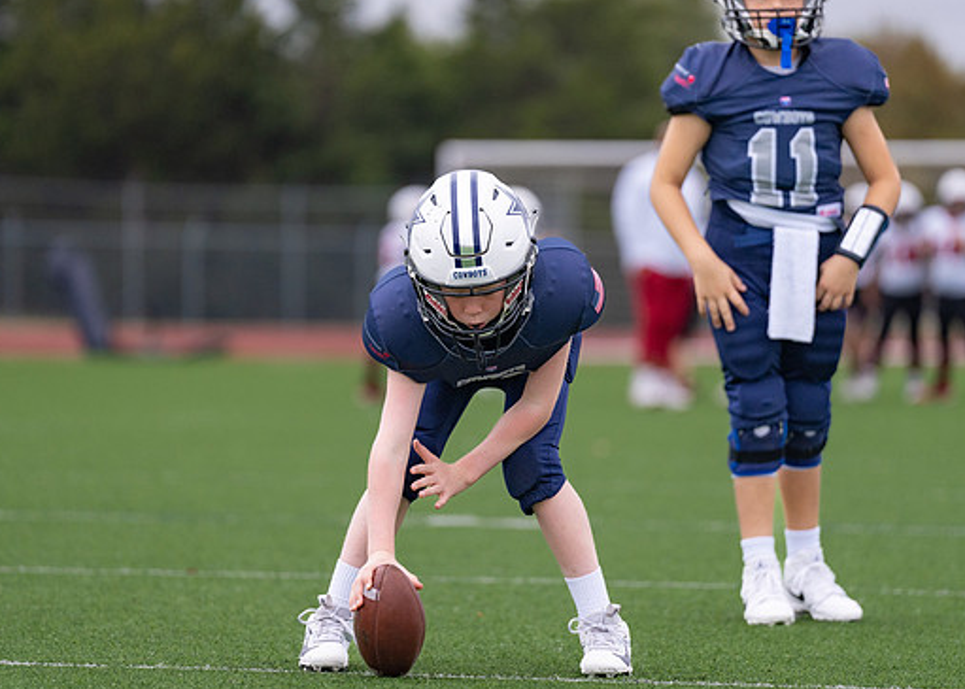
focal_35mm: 280
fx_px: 7674
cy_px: 331
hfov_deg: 7.2
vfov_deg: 5.1
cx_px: 510
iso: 640
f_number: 2.8
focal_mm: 200
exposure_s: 1/1000
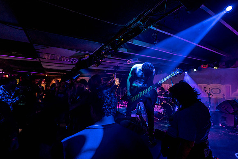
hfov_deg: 98.7
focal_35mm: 15
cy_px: 82
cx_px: 108
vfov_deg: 76.0
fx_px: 102
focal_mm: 14
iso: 1000
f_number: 2.8
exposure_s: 1/200
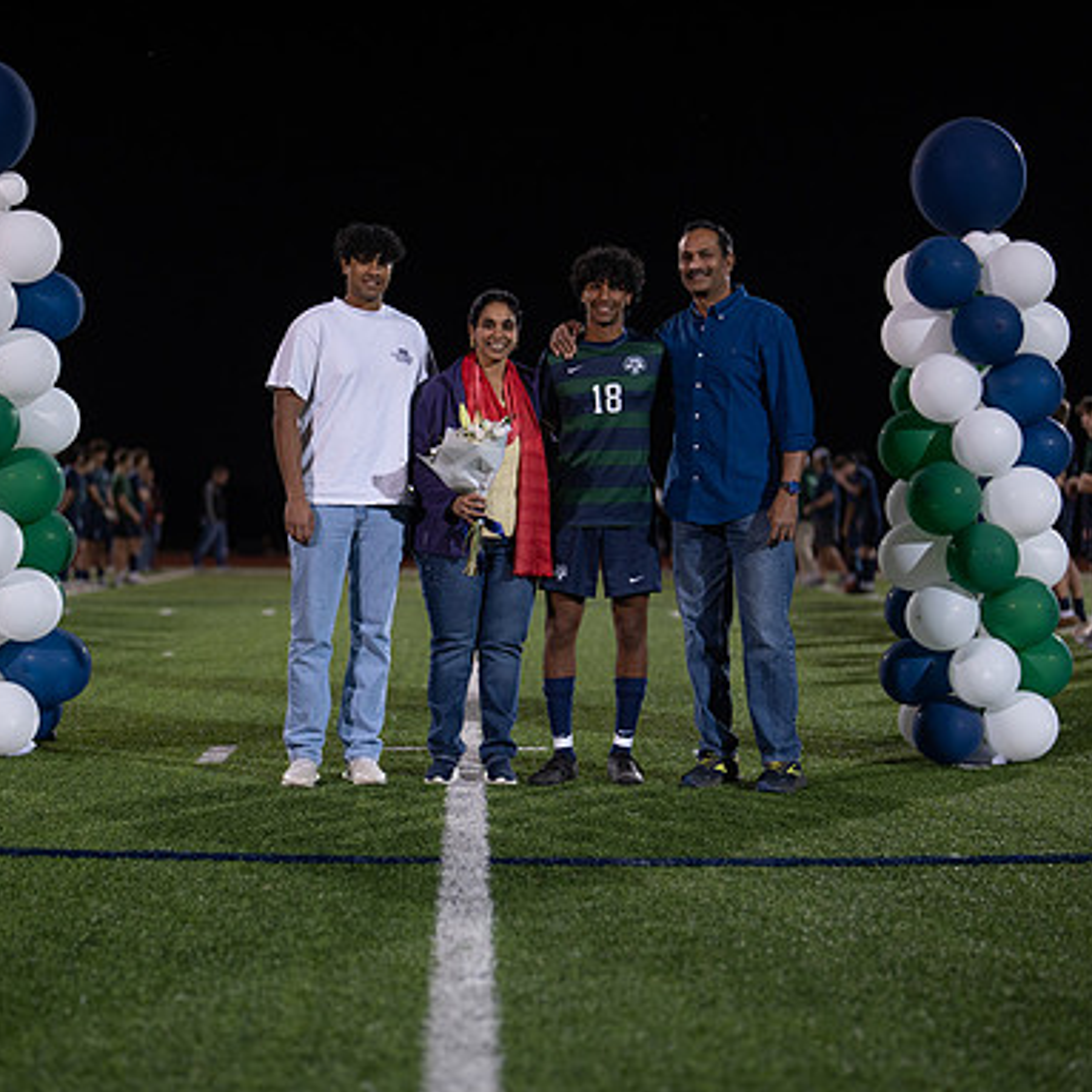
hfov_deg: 25.0
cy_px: 545
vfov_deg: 25.0
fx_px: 2463
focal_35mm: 69
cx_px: 473
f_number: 1.2
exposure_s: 1/500
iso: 250
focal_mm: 50
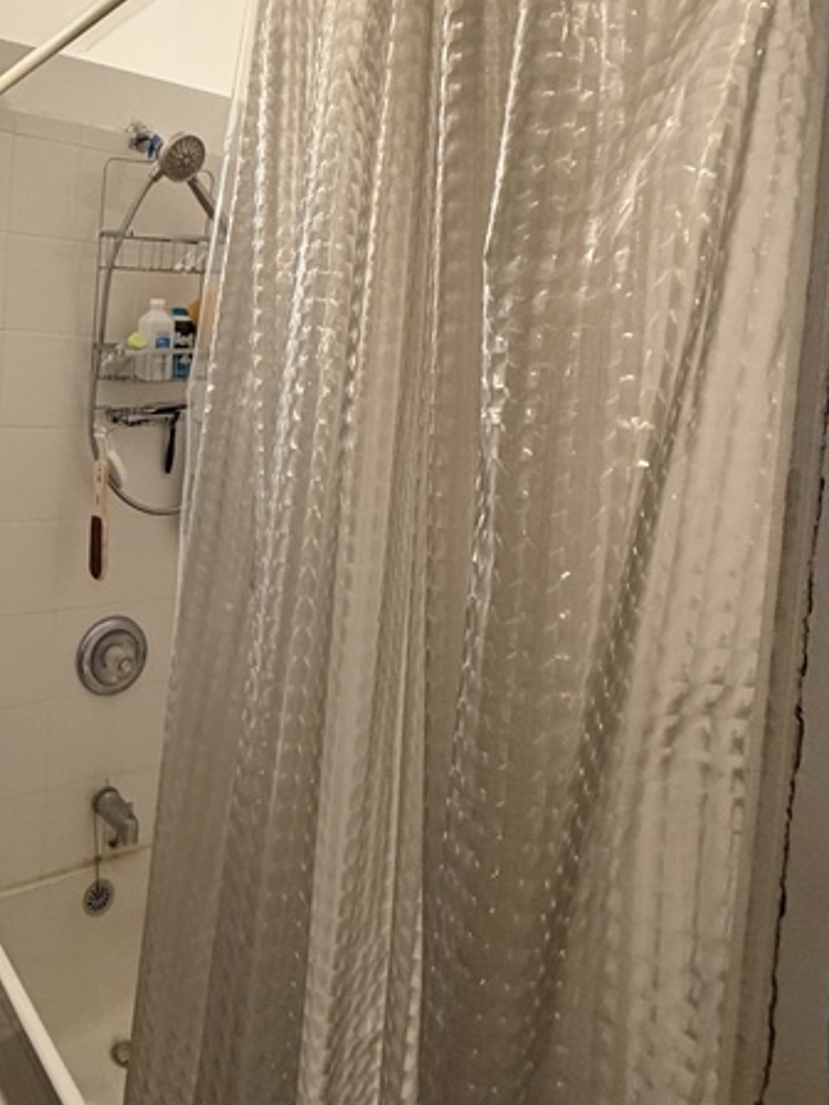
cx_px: 99
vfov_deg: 68.3
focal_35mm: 25
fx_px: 798
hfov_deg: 49.5
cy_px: 414
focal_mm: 2.22
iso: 400
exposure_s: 1/60
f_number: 2.2
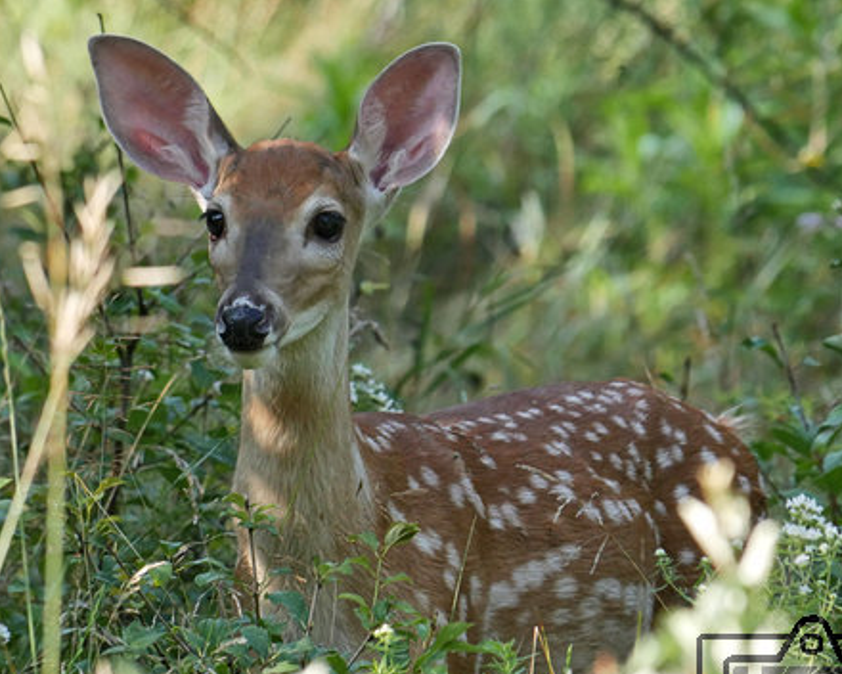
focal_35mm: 710
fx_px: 17693
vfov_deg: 2.2
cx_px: 360
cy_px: 397
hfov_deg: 2.7
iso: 1600
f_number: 8
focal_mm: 250
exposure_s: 1/640
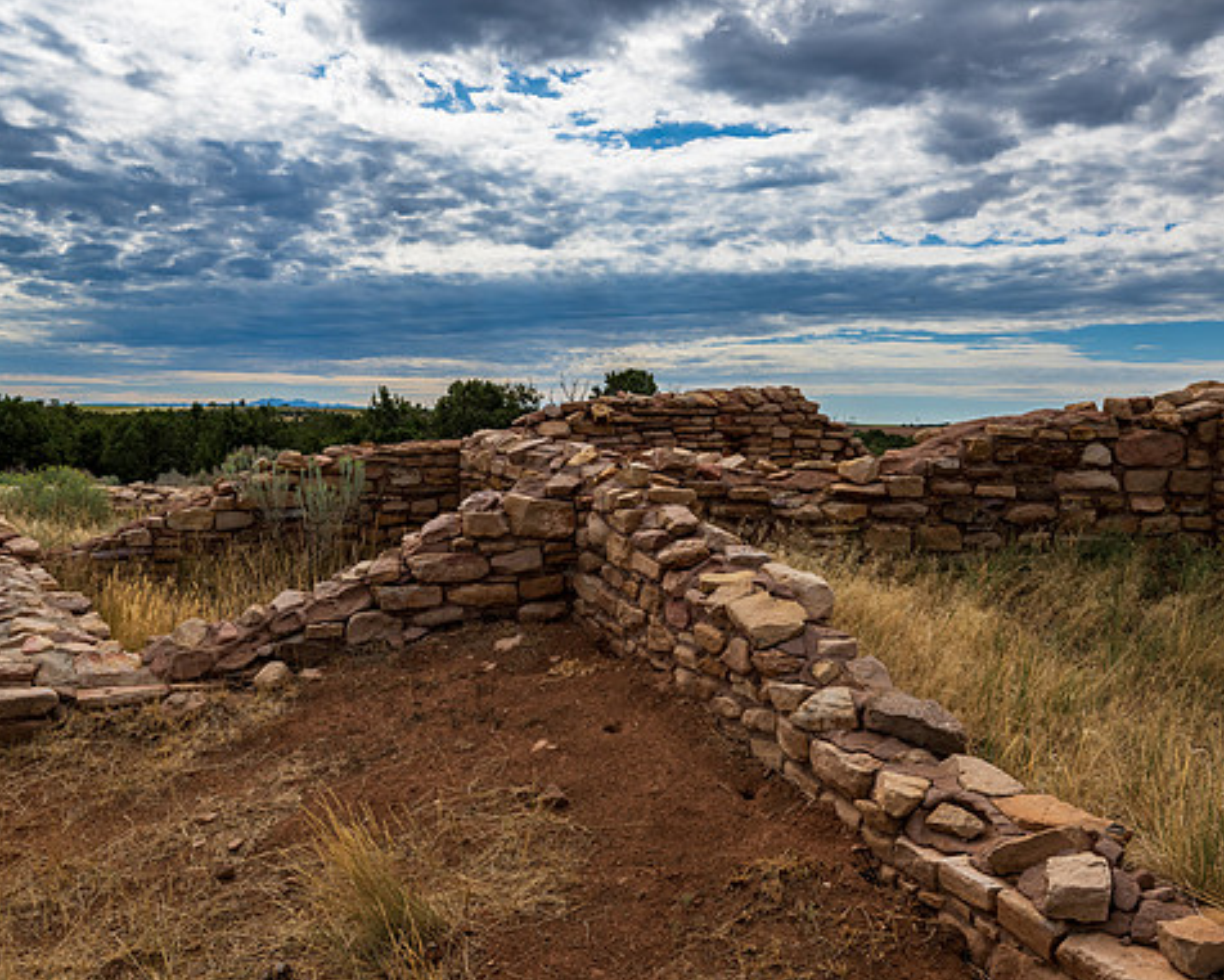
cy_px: 495
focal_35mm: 32
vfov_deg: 45.8
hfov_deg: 55.6
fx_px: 1159
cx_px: 591
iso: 200
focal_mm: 28
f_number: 14
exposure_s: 1/250
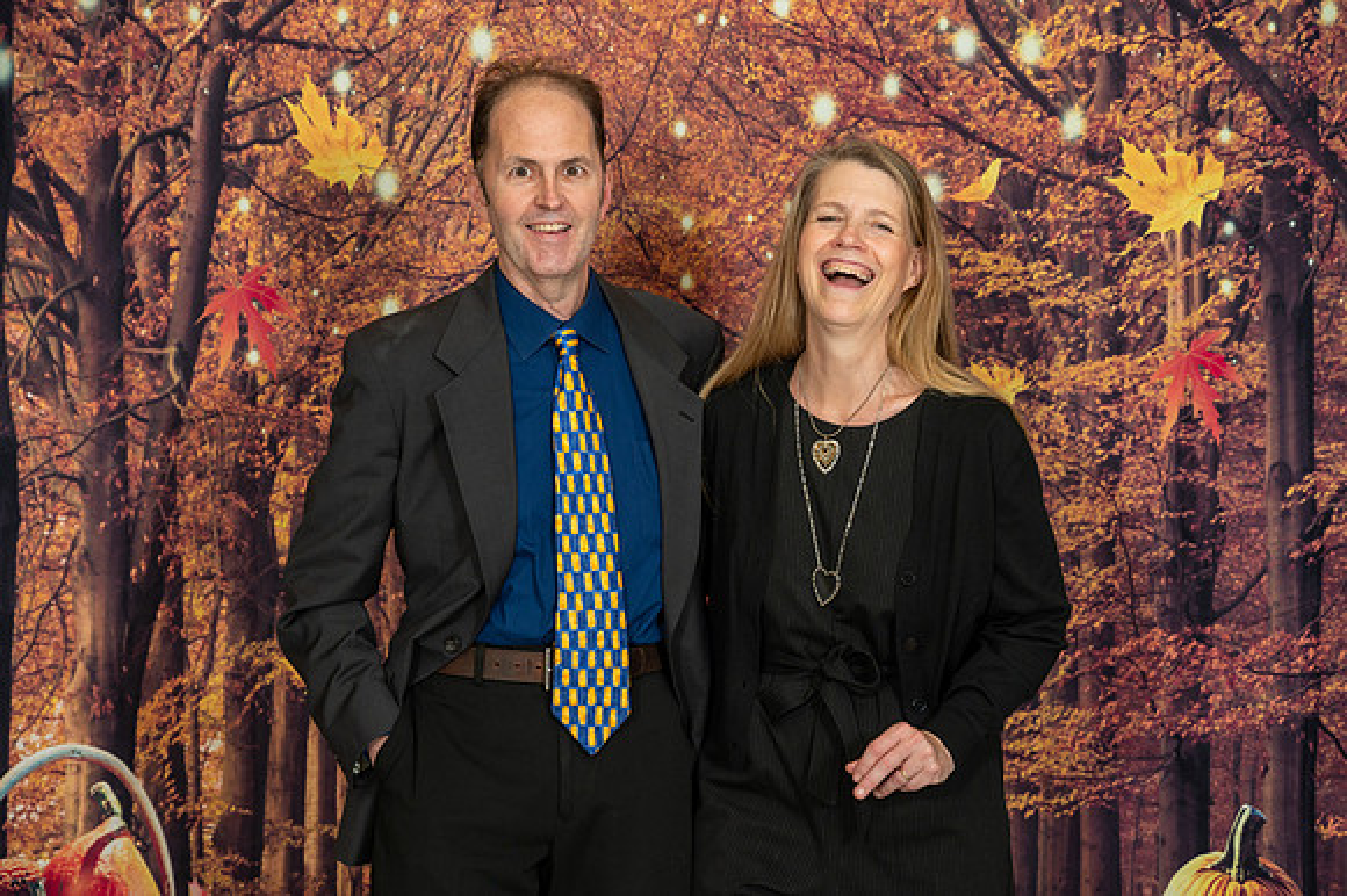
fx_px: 2543
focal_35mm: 68
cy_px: 448
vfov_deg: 20.0
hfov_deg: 29.7
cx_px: 674
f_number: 5.6
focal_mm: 68
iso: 800
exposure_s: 1/80
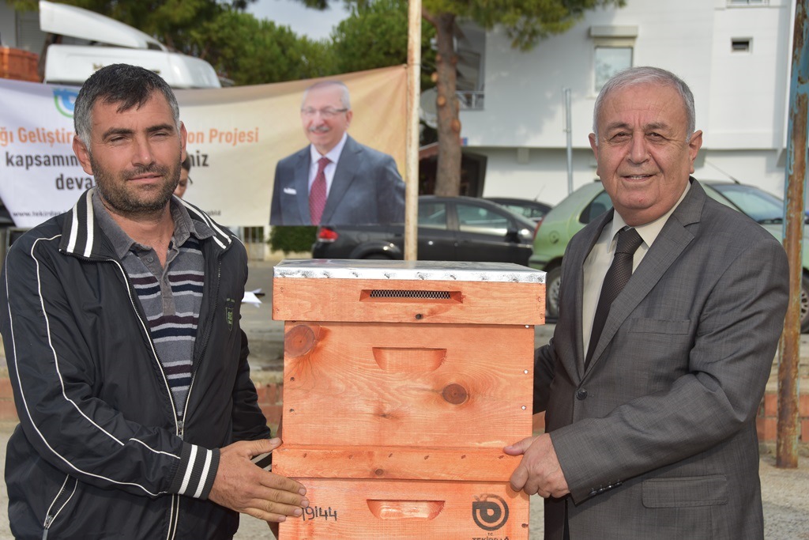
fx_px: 1618
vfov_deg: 18.9
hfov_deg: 28.1
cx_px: 404
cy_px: 270
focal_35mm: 72
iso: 100
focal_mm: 48
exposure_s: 1/250
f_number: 8
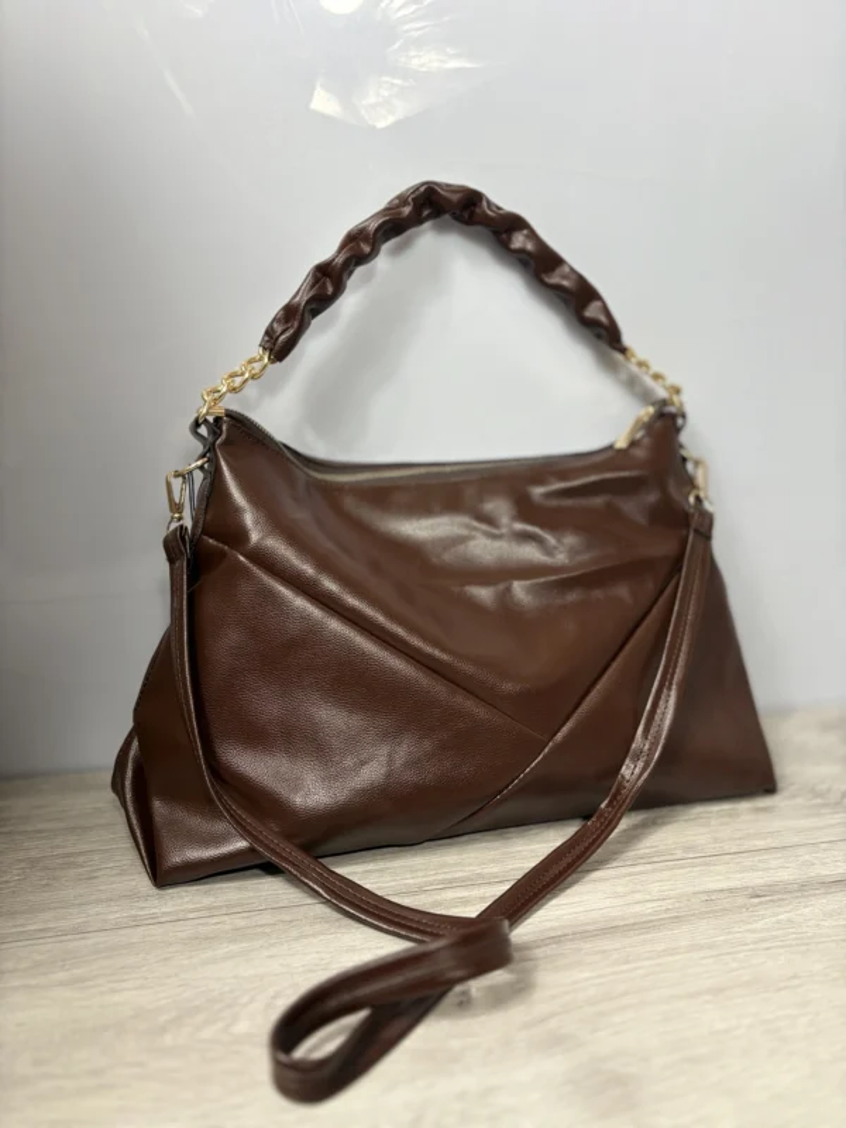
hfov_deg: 53.1
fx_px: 847
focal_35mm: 26
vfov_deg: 67.3
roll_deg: +0.5
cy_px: 564
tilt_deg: -12.4
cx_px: 423
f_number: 1.6
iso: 80
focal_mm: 5.96
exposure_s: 1/50
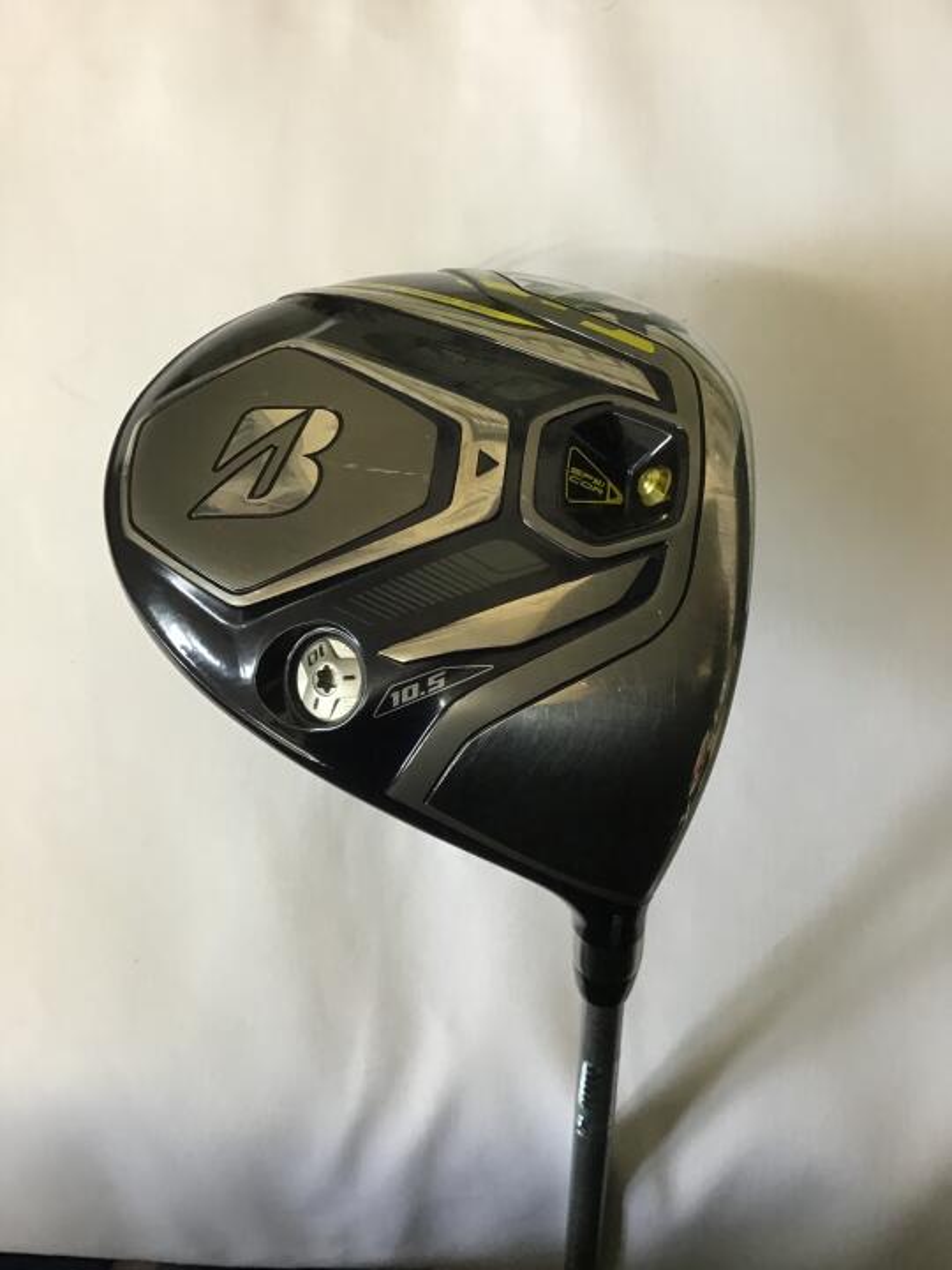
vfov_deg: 58.4
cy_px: 635
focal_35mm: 31
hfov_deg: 45.4
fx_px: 1137
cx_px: 476
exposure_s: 1/33
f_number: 2.4
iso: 100
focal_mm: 3.3
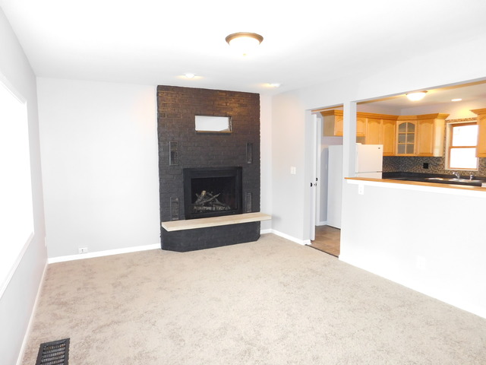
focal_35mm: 23
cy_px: 182
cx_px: 243
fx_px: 323
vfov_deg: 58.9
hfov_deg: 73.9
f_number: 3
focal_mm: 4
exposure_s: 1/30
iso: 360
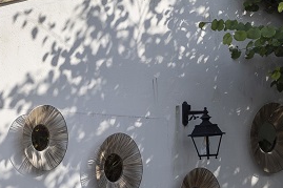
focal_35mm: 176
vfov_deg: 7.8
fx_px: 1383
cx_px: -351
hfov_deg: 10.4
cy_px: 142
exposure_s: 1/80
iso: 100
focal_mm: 37
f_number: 8
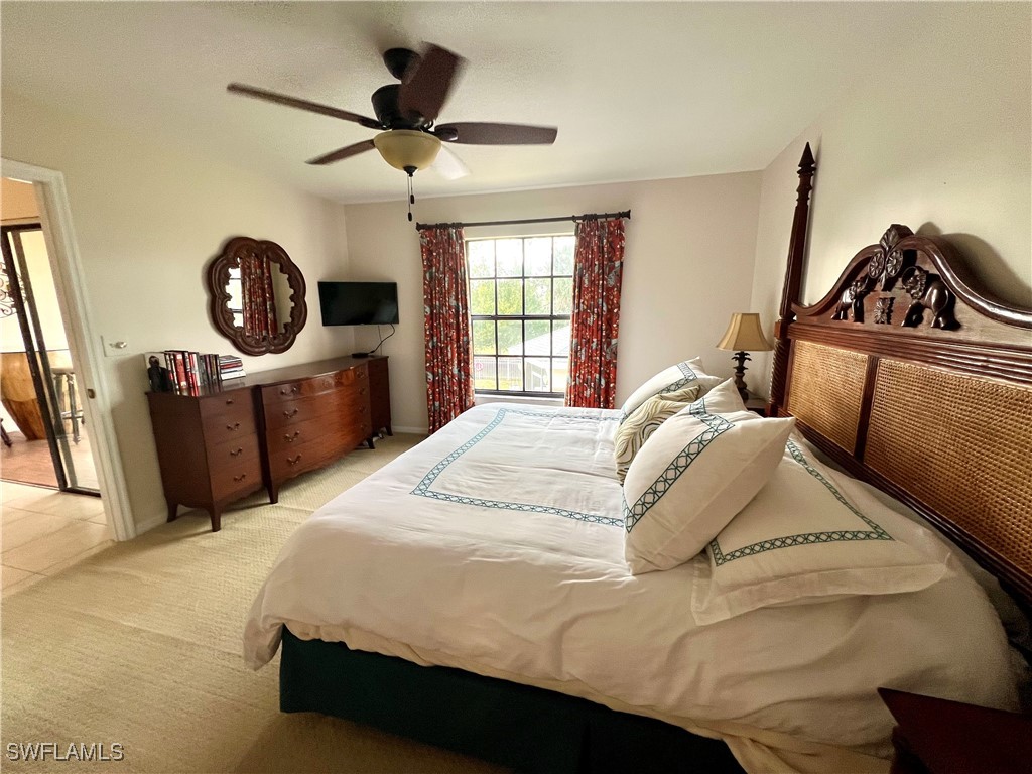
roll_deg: +0.7
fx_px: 388
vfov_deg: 89.9
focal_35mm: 13
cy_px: 387
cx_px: 516
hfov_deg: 106.2
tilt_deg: -11.2
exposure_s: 1/120
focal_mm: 1.57
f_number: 1.8
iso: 200
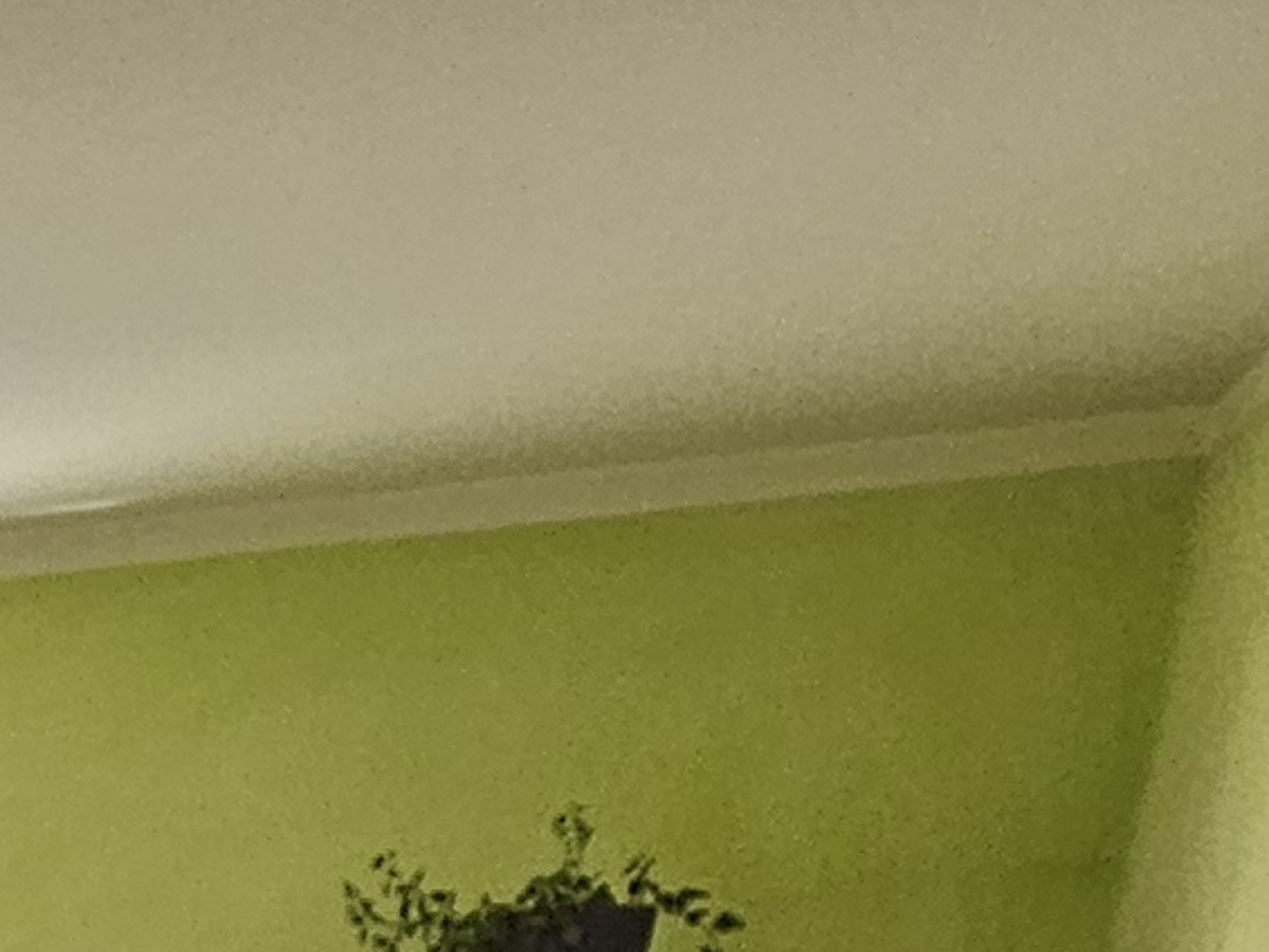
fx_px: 3373
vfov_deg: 11.4
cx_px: -1725
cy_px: 2656
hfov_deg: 14.5
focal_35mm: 92
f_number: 2.2
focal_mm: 2.2
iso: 125
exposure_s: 1/50
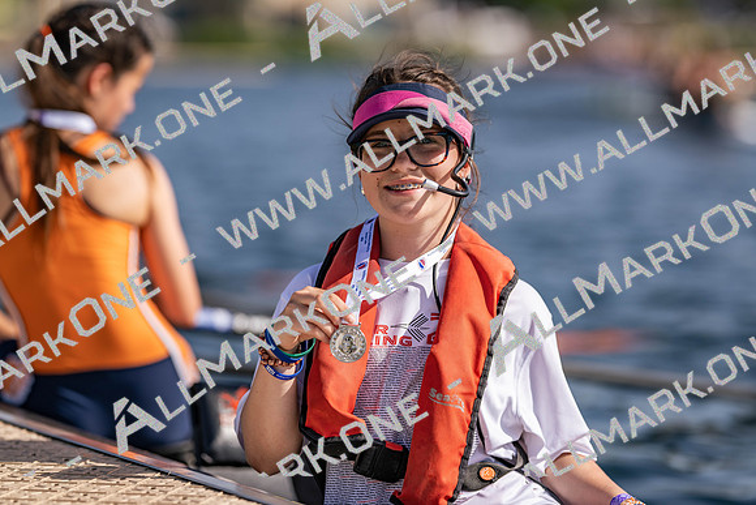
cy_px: 252
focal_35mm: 135
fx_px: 2836
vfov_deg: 10.2
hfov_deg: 15.2
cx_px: 378
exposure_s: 1/6400
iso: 64
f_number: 1.8
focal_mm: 135
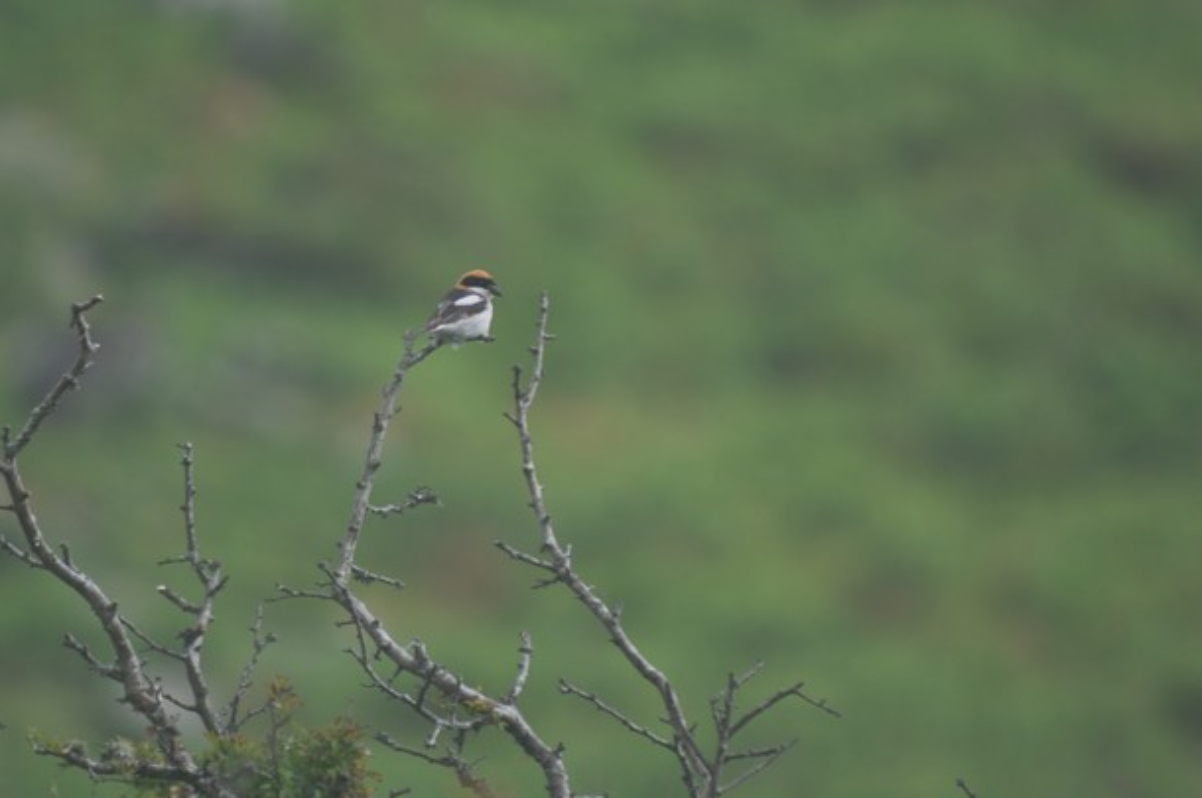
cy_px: 334
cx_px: 467
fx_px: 32811
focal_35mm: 984
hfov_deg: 2.1
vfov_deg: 1.4
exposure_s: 1/180
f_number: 6.3
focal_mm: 500
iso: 200
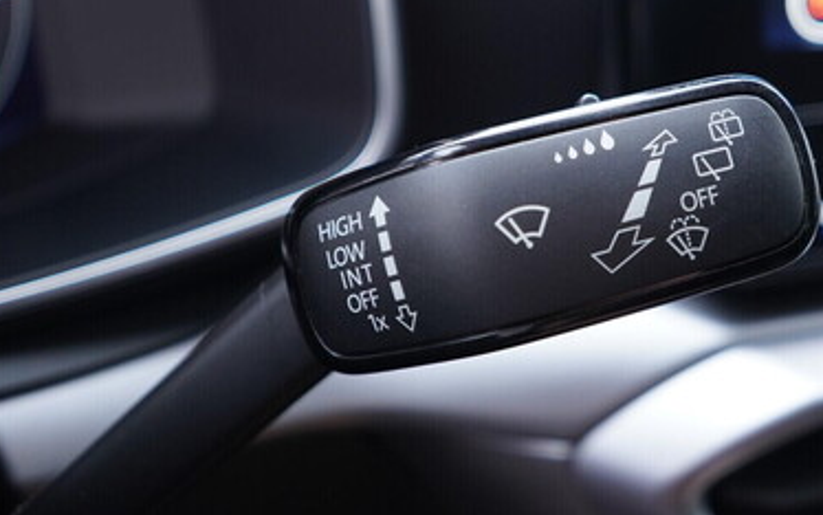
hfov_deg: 37.3
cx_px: 519
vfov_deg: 23.9
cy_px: 168
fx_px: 1212
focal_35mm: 54
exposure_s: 1/40
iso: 500
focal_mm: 24
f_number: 2.8
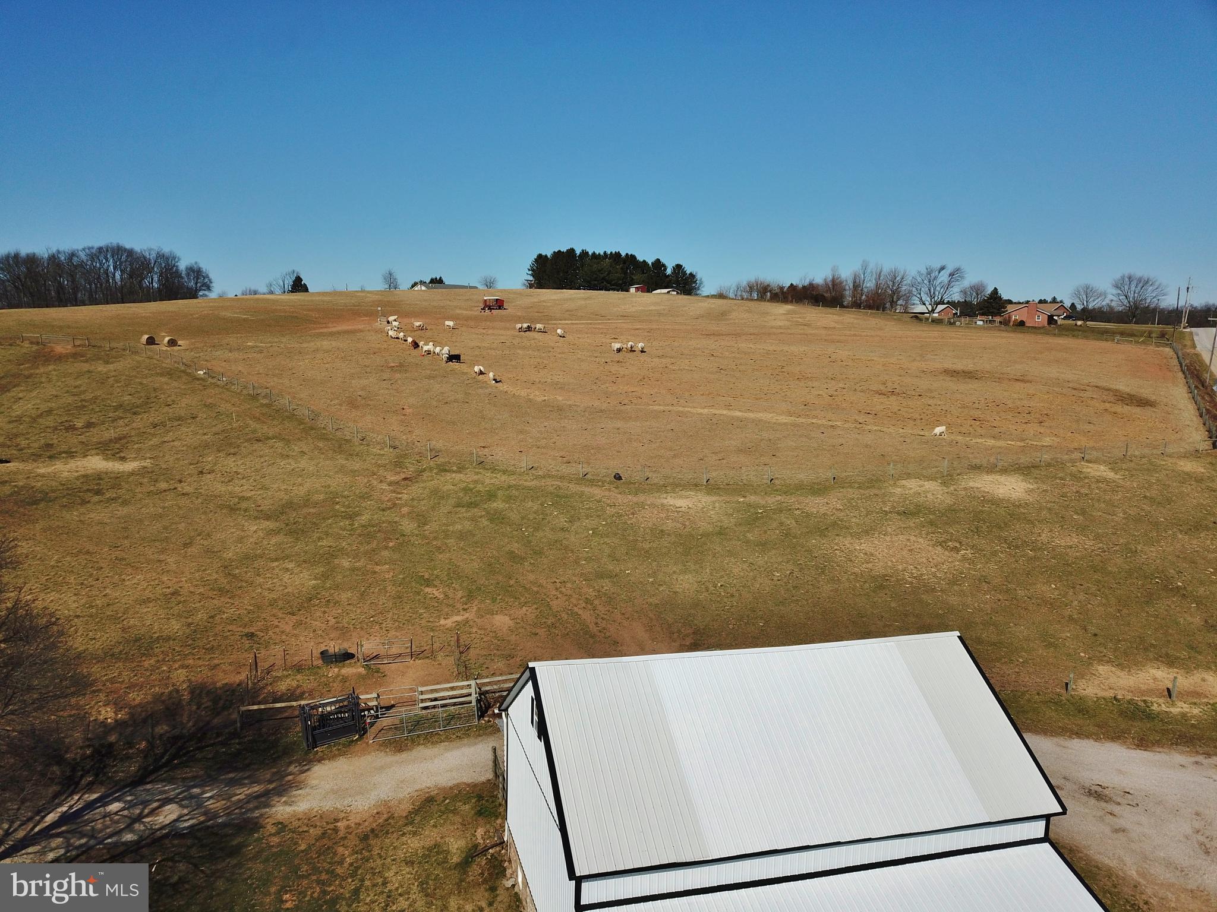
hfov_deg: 67.3
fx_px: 914
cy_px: 456
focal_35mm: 26
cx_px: 608
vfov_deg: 53.1
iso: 100
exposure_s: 1/3344
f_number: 2.2
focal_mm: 4.73
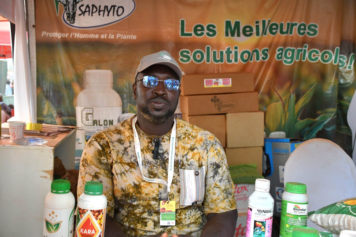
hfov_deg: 48.5
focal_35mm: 40
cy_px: 118
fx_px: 395
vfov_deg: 33.4
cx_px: 178
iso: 800
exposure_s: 1/250
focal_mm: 27
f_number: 4
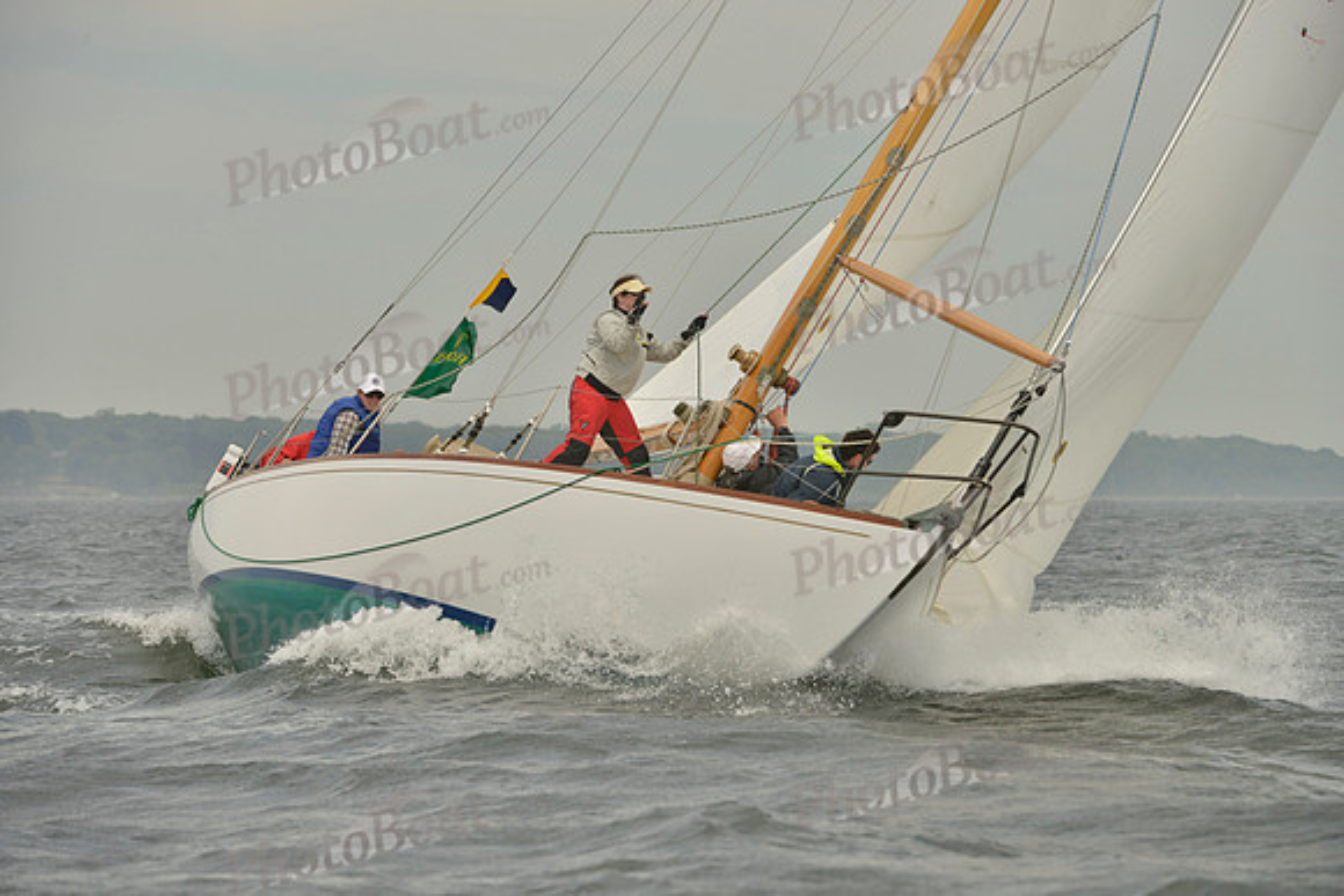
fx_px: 8215
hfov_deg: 9.4
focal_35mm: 220
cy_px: 448
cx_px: 672
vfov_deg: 6.2
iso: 280
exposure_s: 1/1250
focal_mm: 220
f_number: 7.1
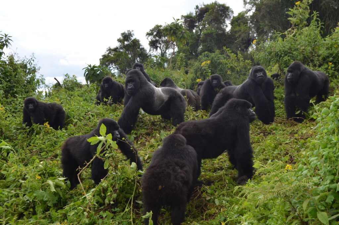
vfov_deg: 30.7
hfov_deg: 45.0
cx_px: 170
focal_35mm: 44
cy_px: 112
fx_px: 409
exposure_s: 1/200
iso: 200
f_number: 7.1
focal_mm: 29
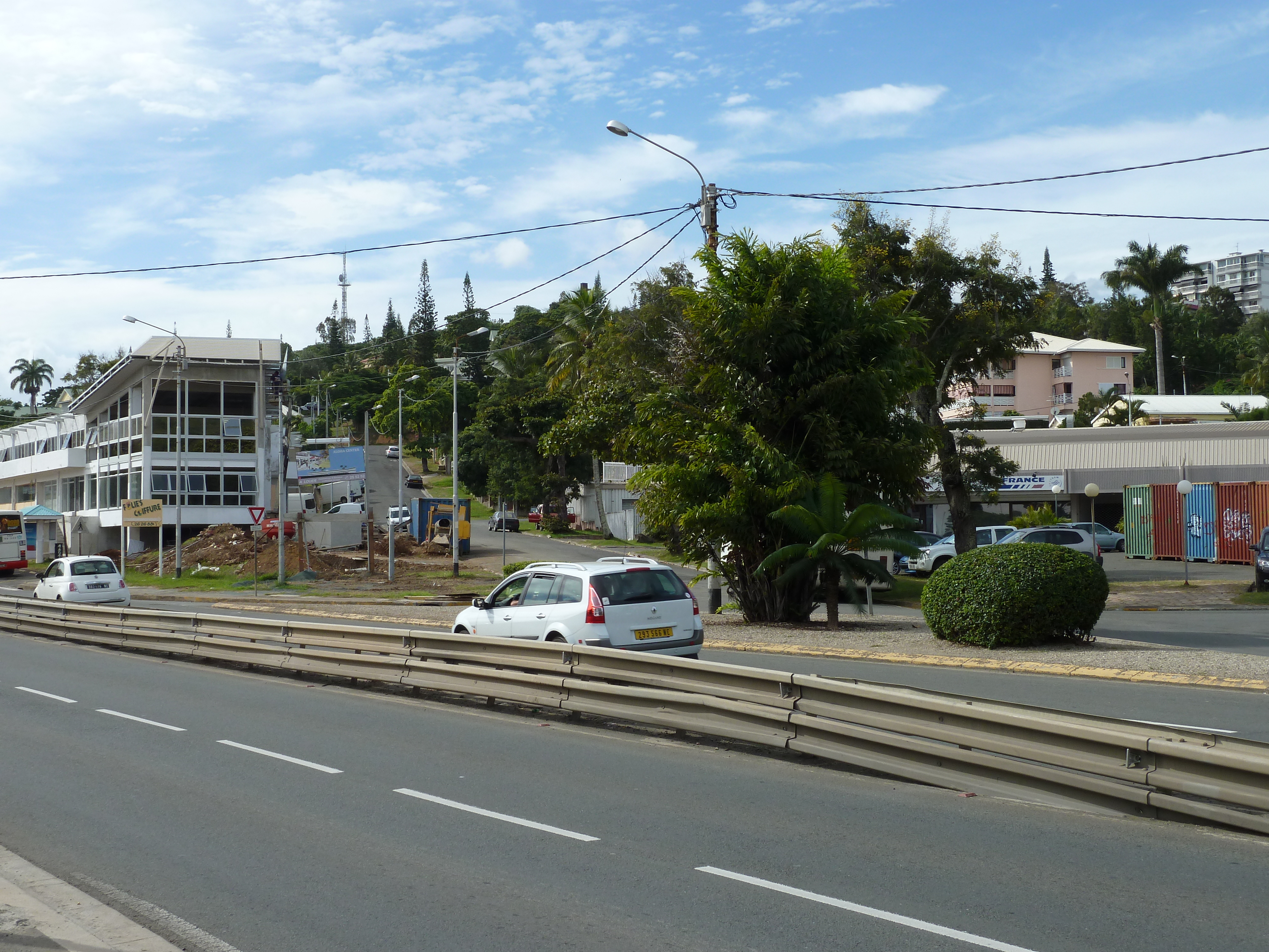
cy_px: 476
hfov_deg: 36.8
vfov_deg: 28.0
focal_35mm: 52
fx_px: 1906
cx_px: 634
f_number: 5
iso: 80
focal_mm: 8.5
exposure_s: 1/500
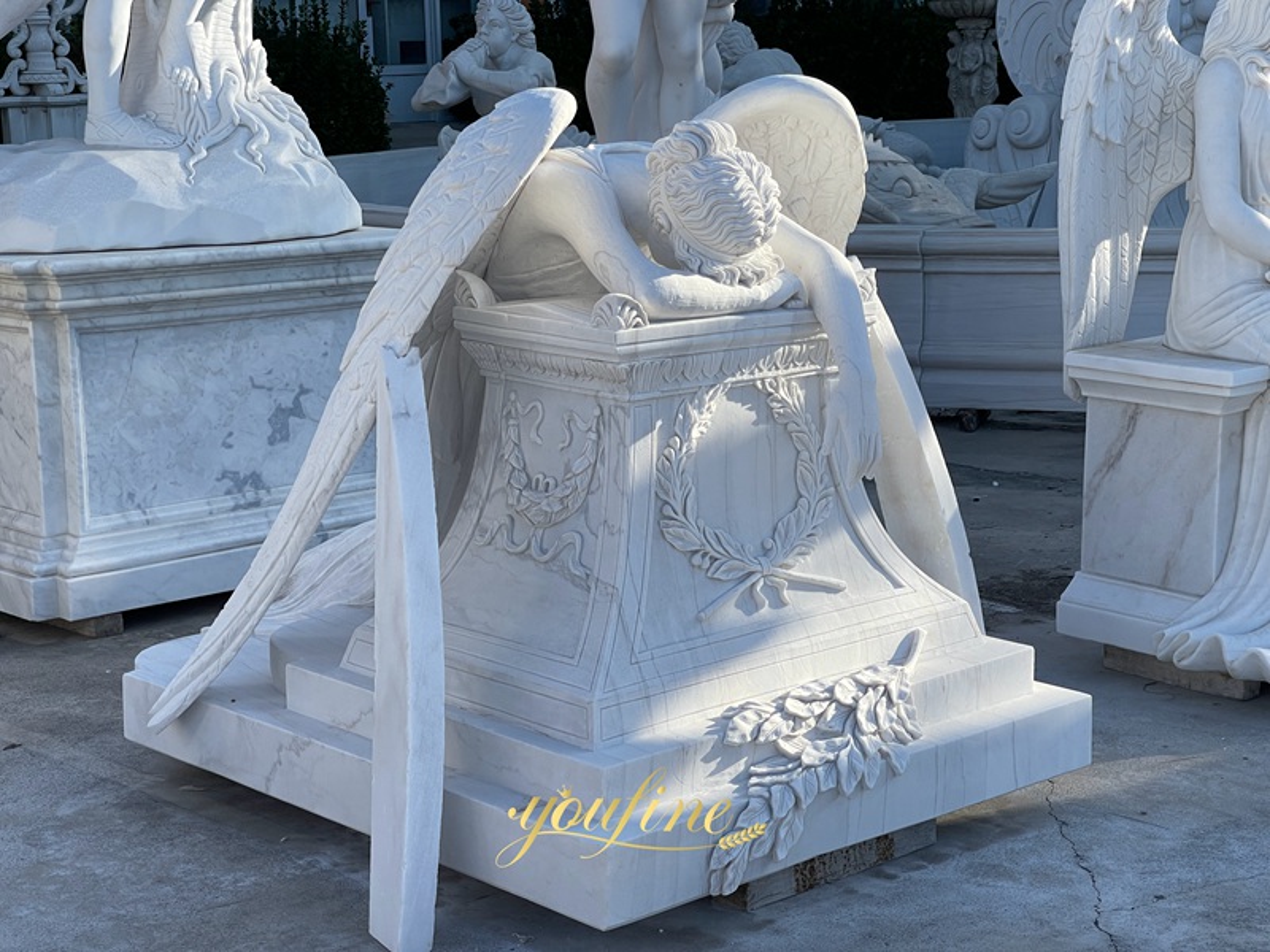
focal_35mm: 64
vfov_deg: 22.9
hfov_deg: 30.3
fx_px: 2348
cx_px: 635
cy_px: 476
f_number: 2.2
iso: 20
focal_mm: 7.5
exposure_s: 1/657
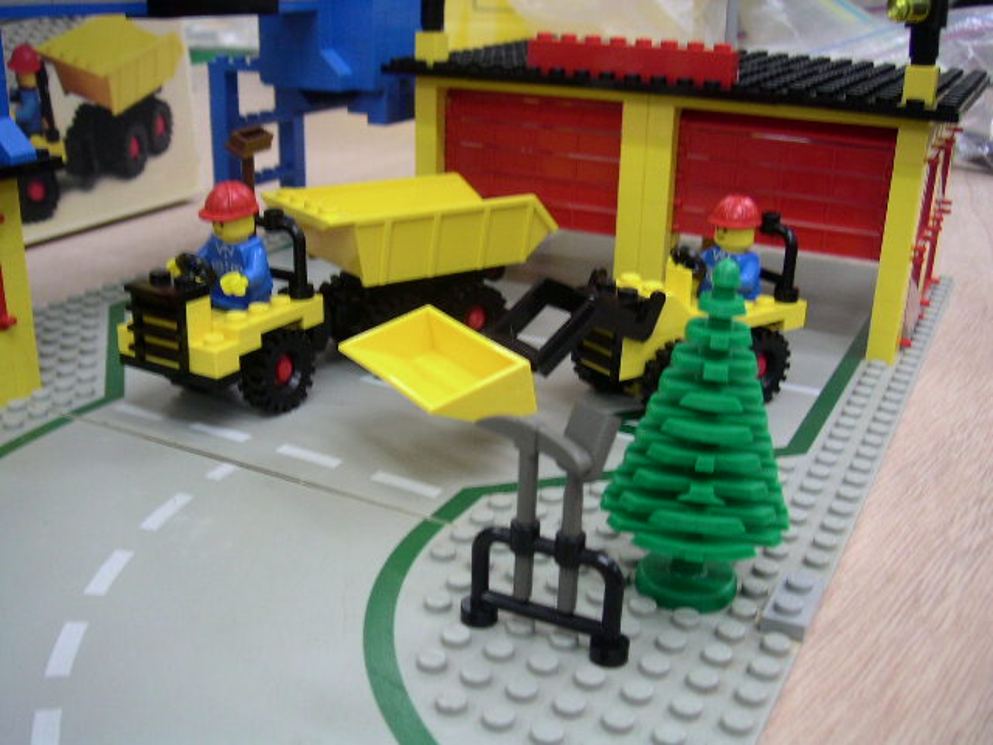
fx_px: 1061
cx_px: 496
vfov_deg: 38.7
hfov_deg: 50.1
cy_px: 372
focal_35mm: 37
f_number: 2.8
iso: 100
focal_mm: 5.7
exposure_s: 1/20
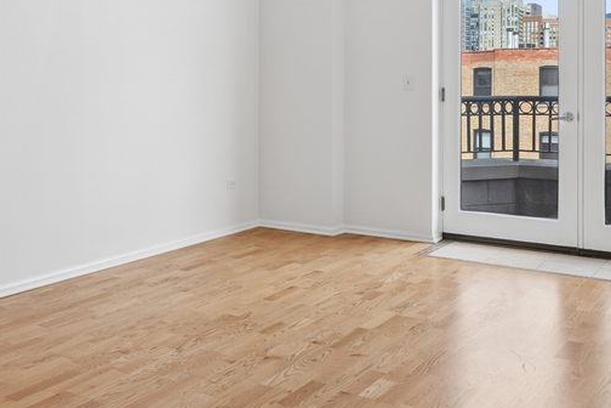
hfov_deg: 42.4
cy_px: 89
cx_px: 160
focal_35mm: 45
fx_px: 764
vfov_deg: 29.3
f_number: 11
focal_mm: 14
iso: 200
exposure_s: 1/60
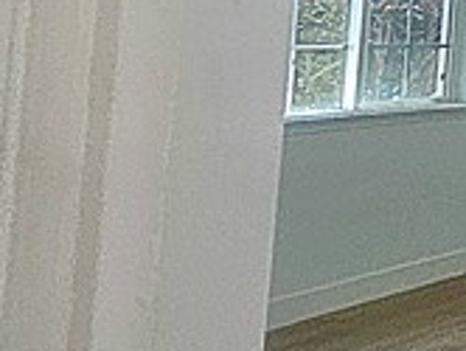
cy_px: 8
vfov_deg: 18.1
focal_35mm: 80
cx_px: 1325
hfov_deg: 12.3
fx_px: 1079
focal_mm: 1.74
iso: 50
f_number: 2.2
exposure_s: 1/60.2
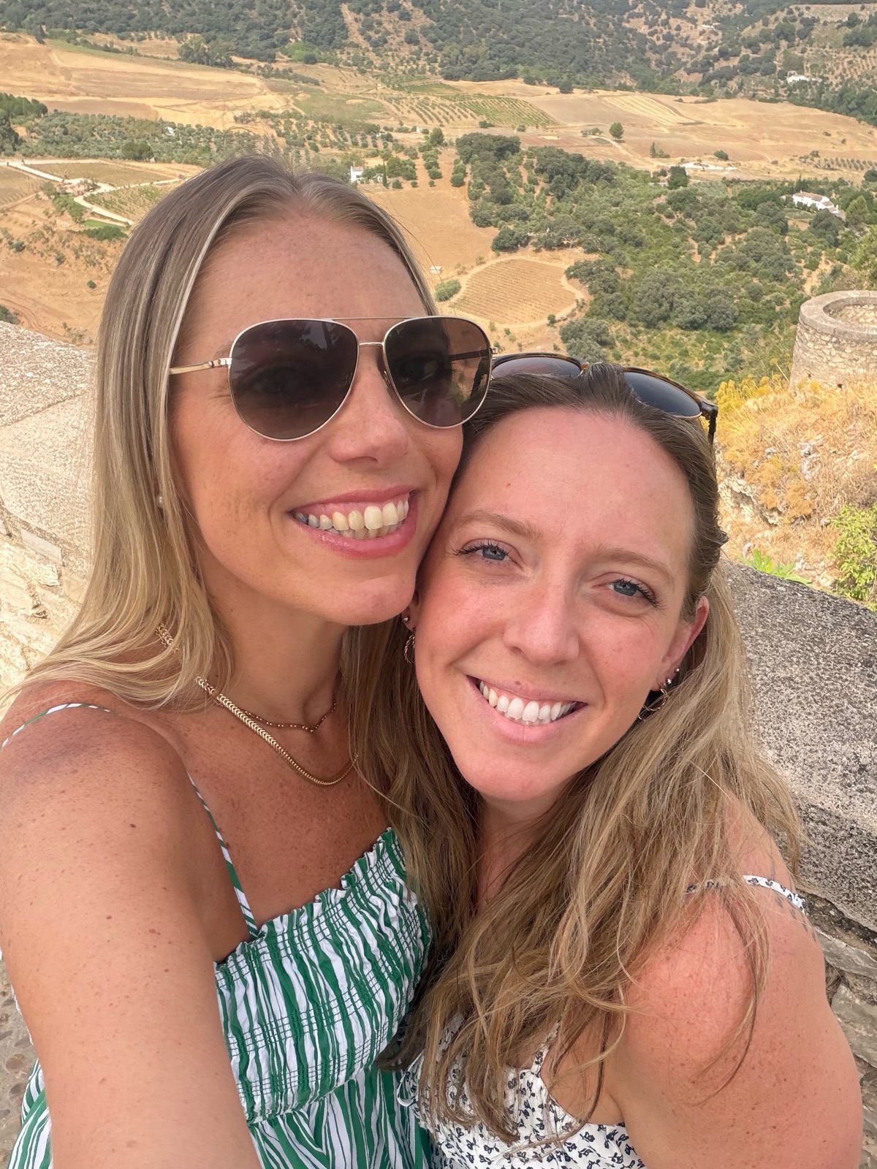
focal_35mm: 30
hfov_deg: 46.8
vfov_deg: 60.0
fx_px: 1013
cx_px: 438
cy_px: 584
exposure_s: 1/471
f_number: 1.9
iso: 40
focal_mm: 2.71
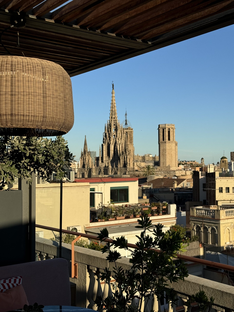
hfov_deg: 30.3
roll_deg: -0.2
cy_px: 156
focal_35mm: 48
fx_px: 433
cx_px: 117
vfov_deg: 39.7
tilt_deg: +2.0
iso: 64
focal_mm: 6.76
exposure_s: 1/4975
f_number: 1.78
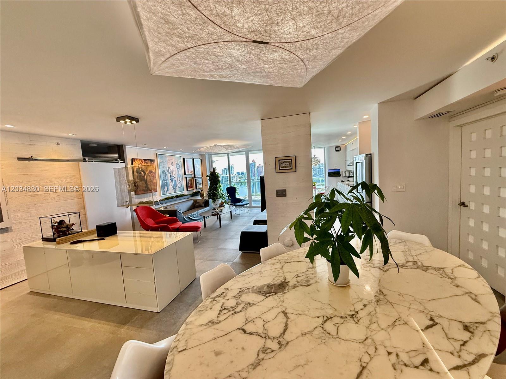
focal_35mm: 14
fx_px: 205
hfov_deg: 102.1
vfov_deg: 85.7
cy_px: 190
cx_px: 253
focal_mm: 2.22
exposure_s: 1/120
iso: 250
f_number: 2.2
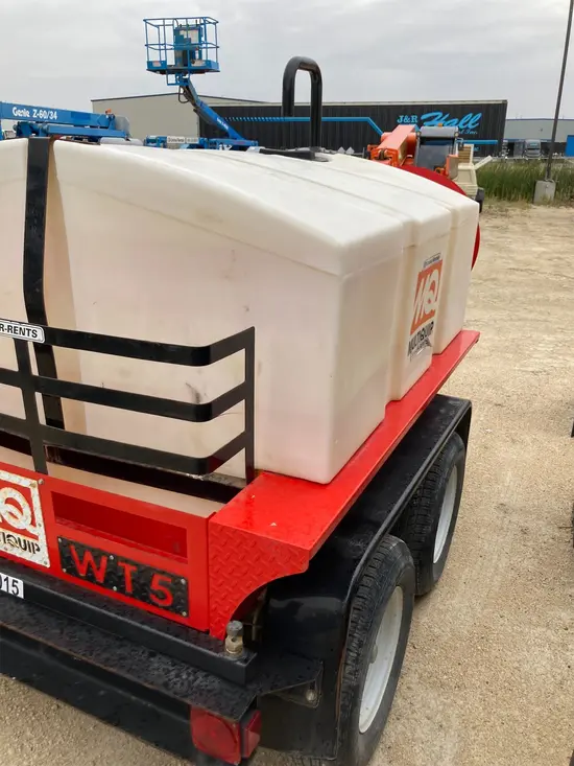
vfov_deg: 63.4
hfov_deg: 49.8
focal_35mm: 28
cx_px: 287
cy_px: 383
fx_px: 619
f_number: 1.8
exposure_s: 1/121
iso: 25
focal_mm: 3.99
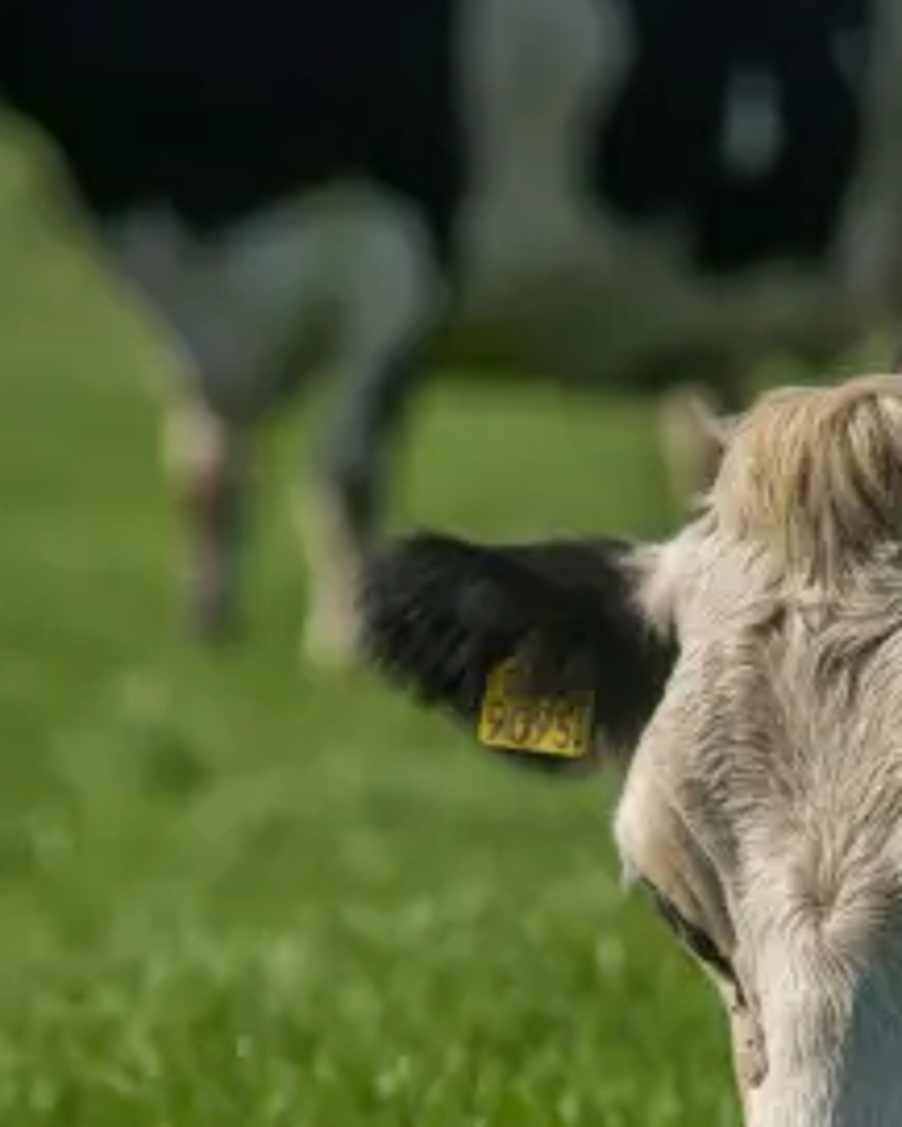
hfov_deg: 3.7
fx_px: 13841
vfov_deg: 4.7
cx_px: 852
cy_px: 774
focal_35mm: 415
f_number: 4
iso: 50
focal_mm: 200
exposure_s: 1/1600
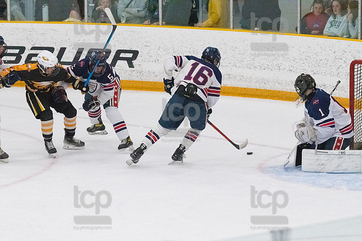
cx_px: 181
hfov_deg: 8.1
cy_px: 120
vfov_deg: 5.4
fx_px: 2563
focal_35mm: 255
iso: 8000
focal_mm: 170
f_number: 5
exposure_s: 1/1600
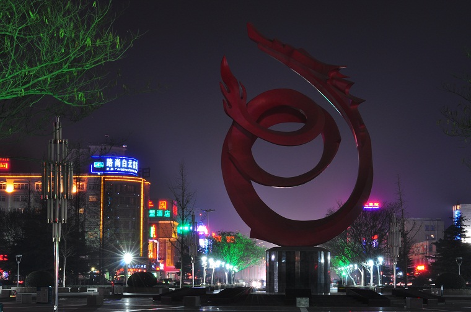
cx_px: 236
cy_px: 156
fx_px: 1215
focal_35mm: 93
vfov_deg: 14.7
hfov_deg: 21.9
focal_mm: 62
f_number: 16
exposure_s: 25
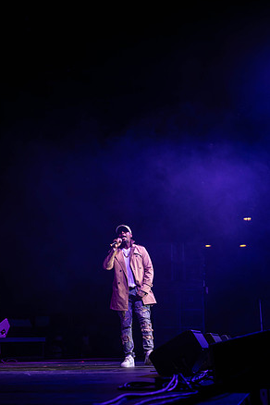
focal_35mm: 72
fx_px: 810
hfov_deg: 18.9
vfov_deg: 28.1
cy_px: 206
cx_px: 132
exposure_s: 1/800
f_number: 2.8
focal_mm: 70
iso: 1250
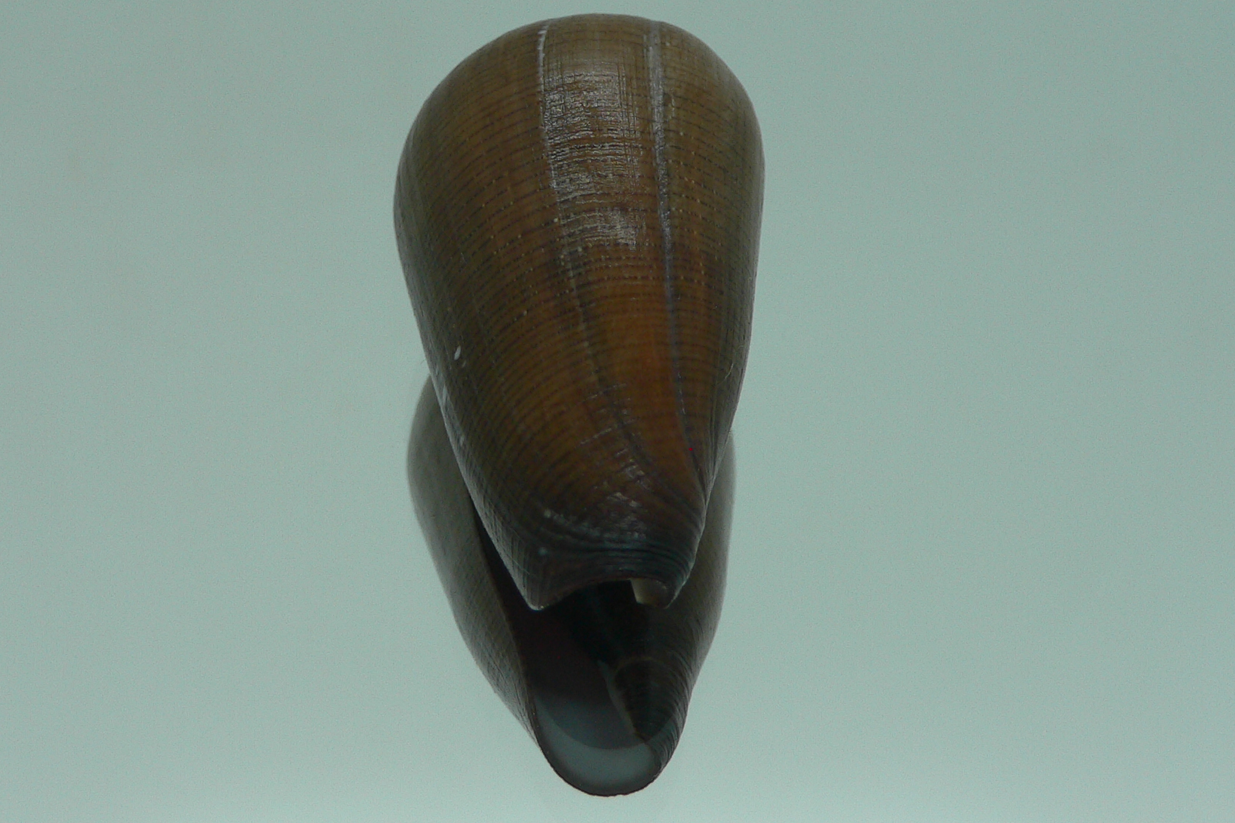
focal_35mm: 44
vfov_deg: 30.5
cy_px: 339
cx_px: 607
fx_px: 1509
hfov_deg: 44.5
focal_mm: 4.6
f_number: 2.8
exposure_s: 1/60
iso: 80
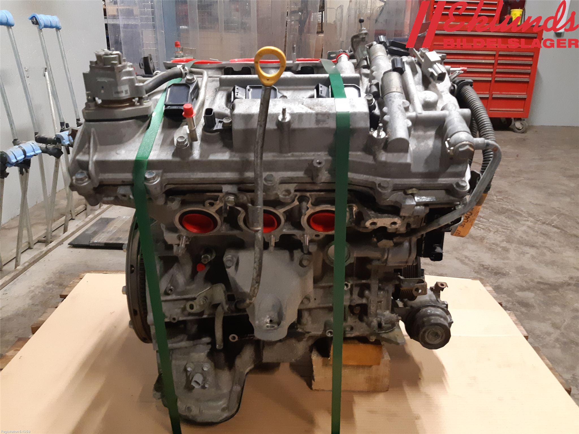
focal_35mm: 26
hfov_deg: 67.3
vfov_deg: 53.1
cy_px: 217
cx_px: 290
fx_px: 435
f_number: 1.7
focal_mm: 3.93
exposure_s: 1/50
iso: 320
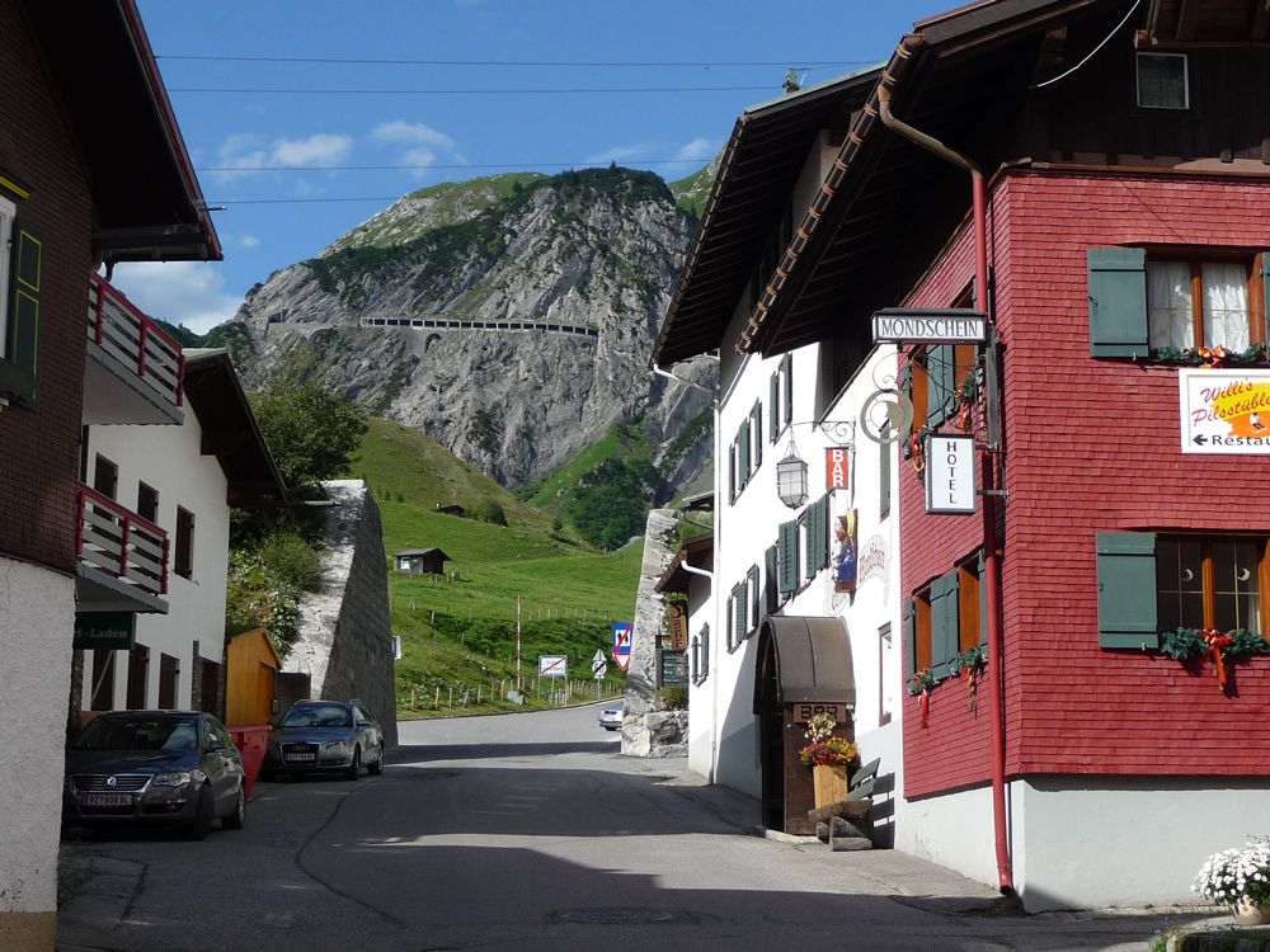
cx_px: 635
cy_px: 476
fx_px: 2385
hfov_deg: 29.8
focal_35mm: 65
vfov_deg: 22.6
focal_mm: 8
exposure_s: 1/800
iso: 100
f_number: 4.2
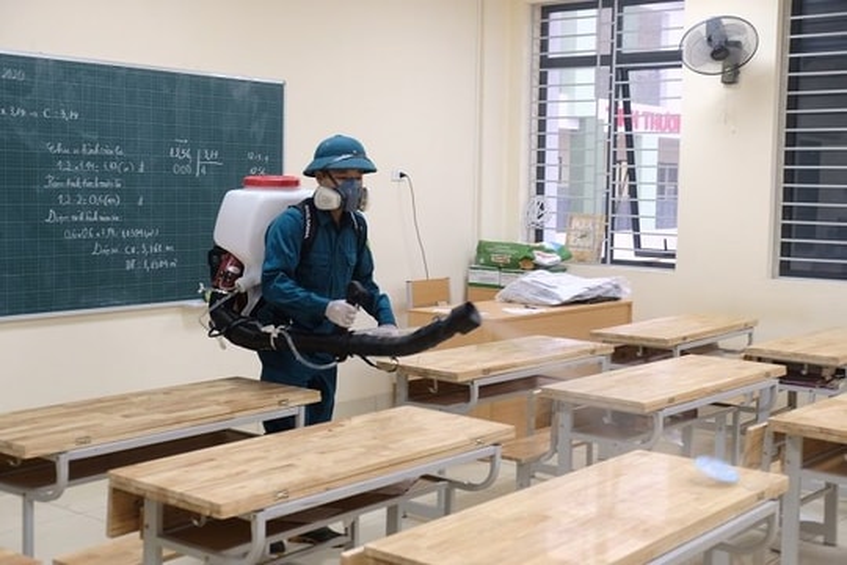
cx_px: 424
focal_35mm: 46
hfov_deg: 42.7
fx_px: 1082
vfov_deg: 29.2
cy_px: 282
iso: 1250
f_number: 4.3
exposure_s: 1/60
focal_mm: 30.9
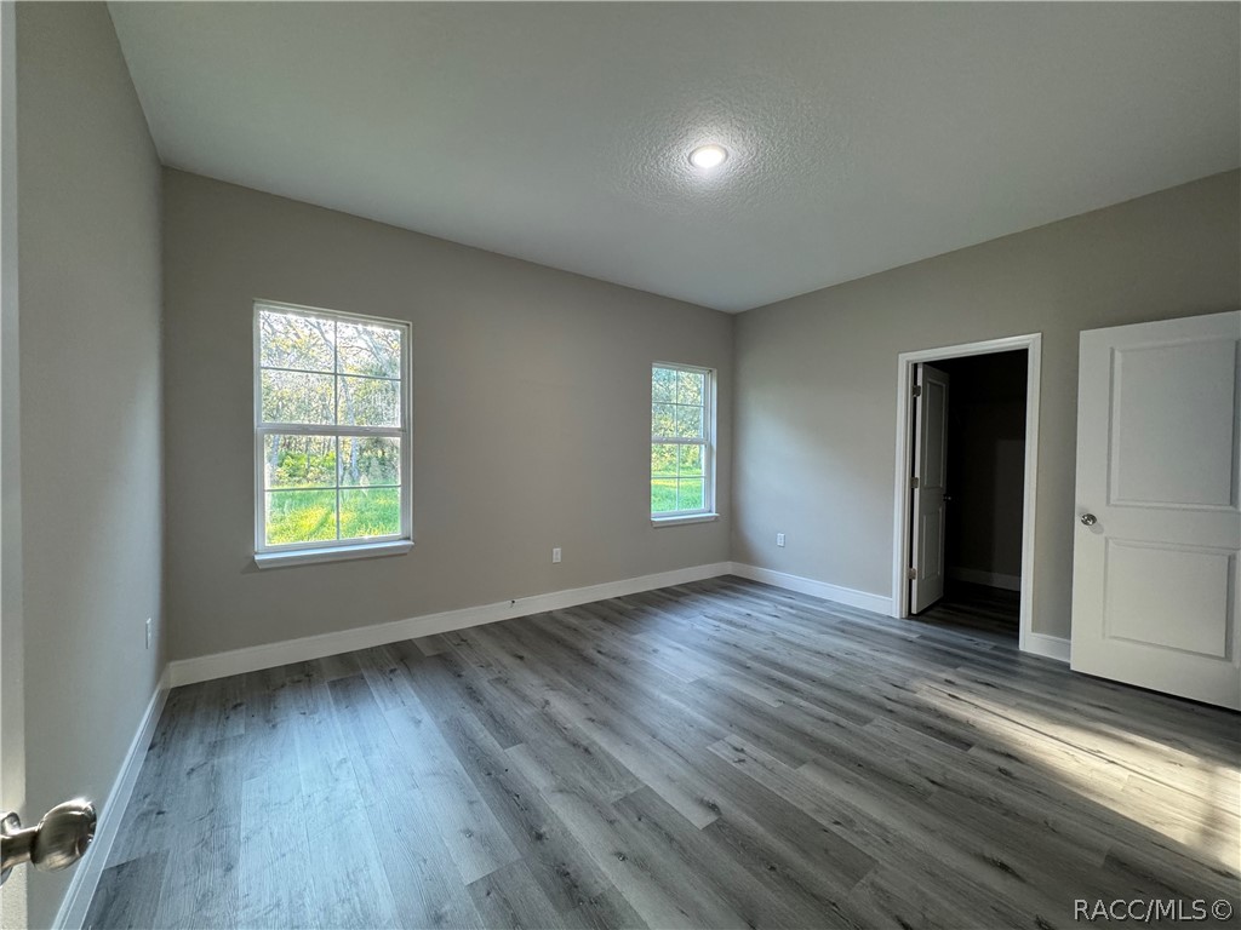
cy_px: 465
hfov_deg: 102.1
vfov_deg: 85.7
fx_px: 502
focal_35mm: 14
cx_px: 620
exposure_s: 1/120
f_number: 2.2
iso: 250
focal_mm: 2.22
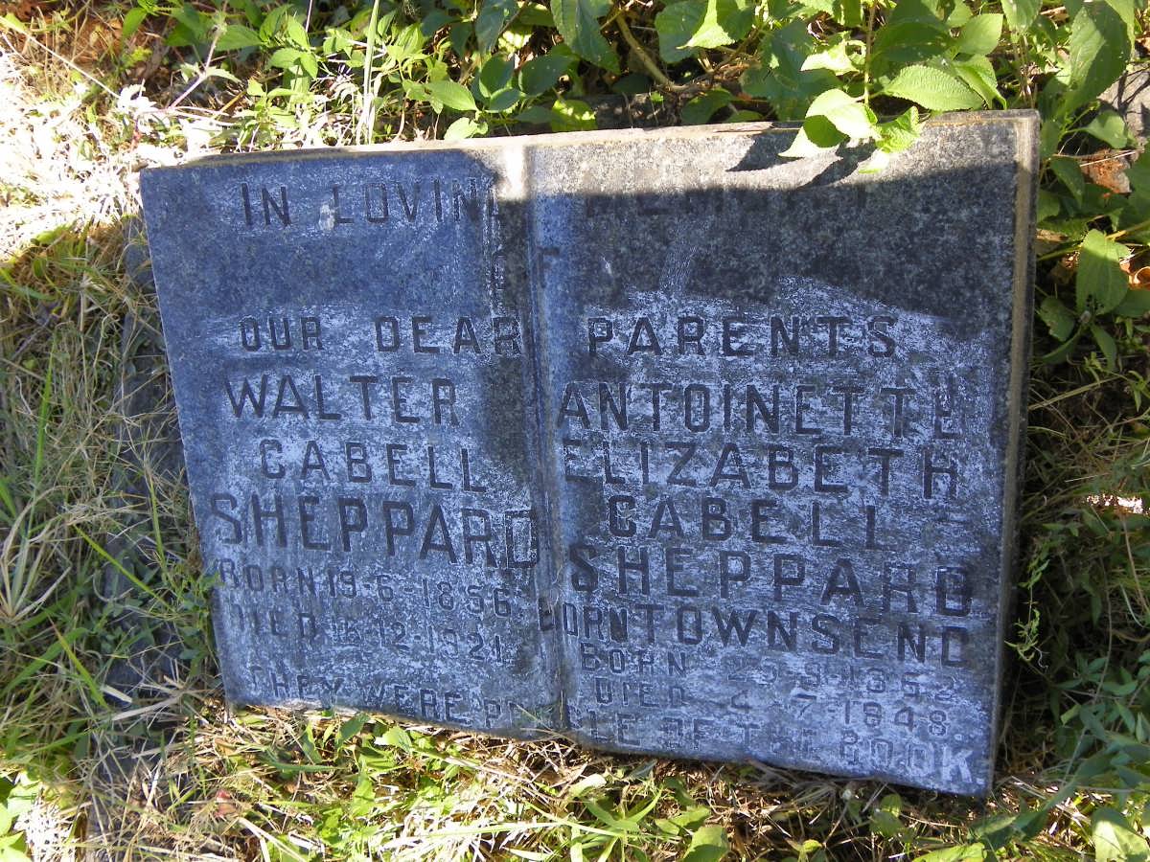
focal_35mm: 33
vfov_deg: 42.9
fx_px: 1096
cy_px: 431
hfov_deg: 55.4
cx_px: 575
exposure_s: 1/80
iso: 64
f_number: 2.8
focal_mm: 5.9
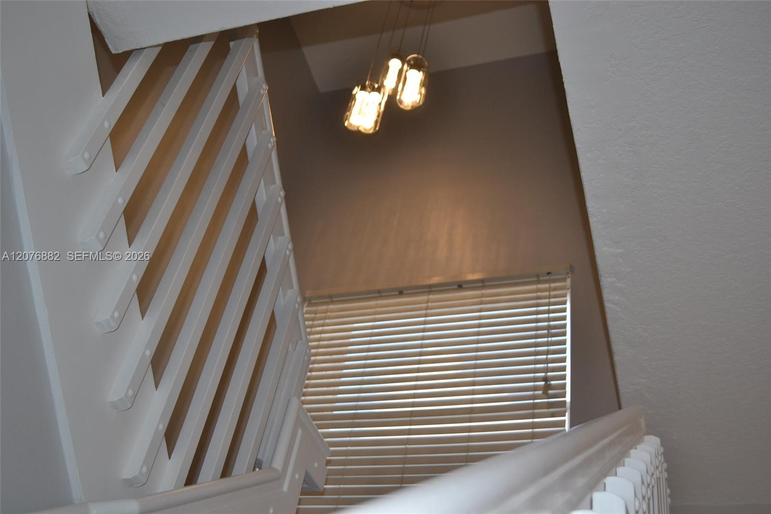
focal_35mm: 39
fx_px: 835
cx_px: 386
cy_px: 257
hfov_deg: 49.6
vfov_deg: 34.2
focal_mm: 26
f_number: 4.2
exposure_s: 1/125
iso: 250
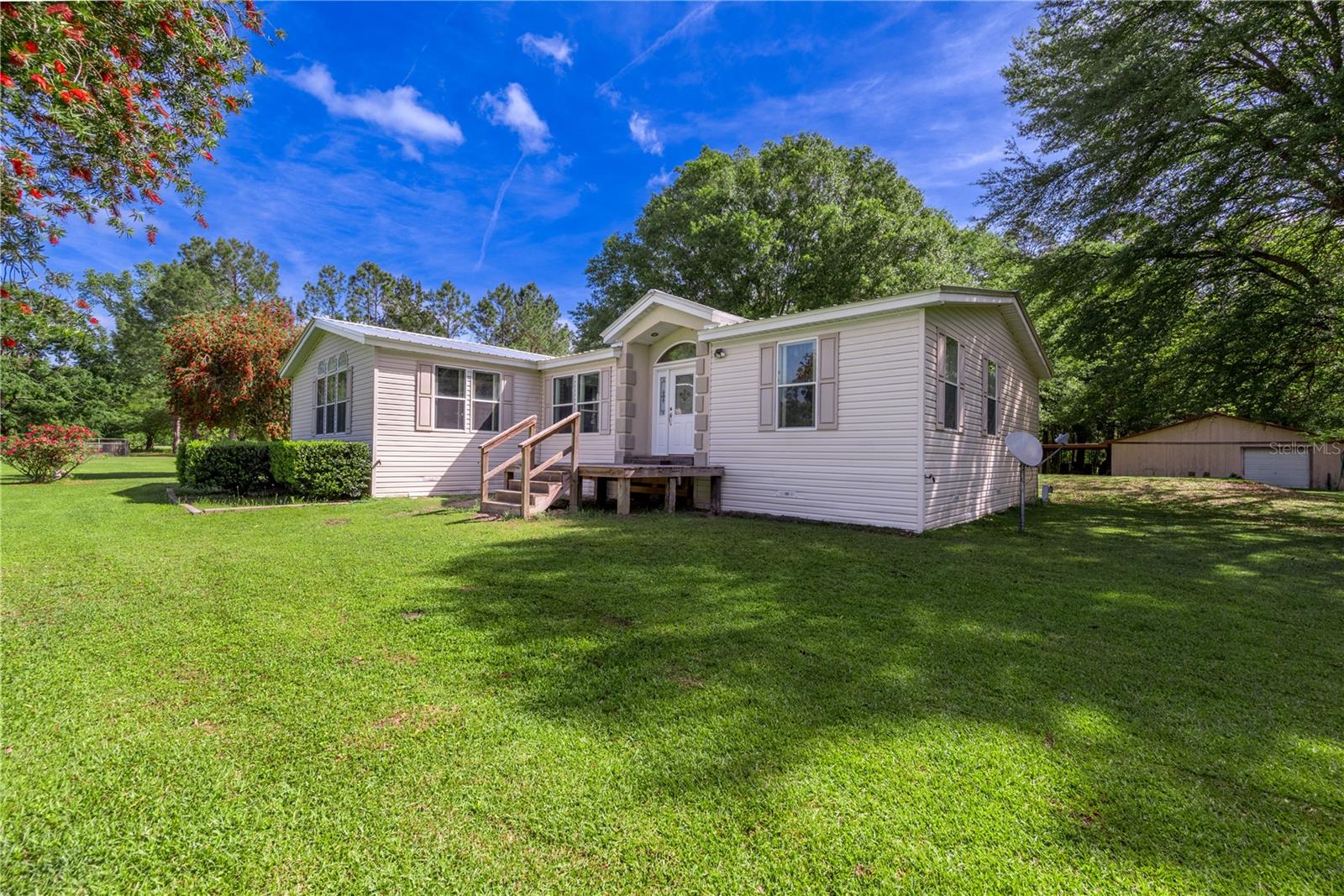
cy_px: 448
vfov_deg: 81.2
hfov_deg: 104.2
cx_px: 672
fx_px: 523
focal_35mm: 14
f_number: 8
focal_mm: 14
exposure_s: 1/3200
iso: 400
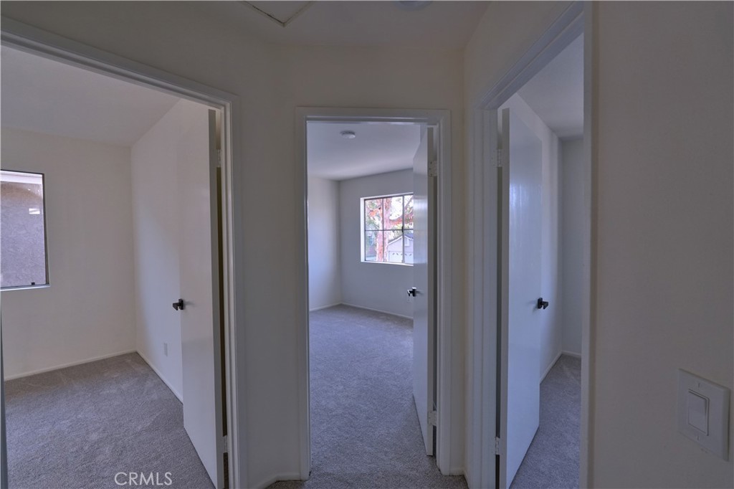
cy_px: 244
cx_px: 367
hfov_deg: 97.6
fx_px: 321
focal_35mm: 16
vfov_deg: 74.6
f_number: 8
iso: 320
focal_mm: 10.5
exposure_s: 1/50
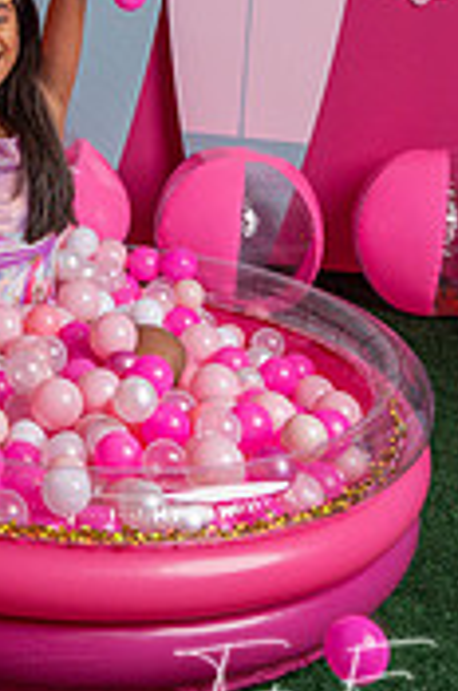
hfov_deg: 19.7
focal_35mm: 67
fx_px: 1284
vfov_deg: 27.8
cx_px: 8
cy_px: -47
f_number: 6.3
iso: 500
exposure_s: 1/100
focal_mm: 26
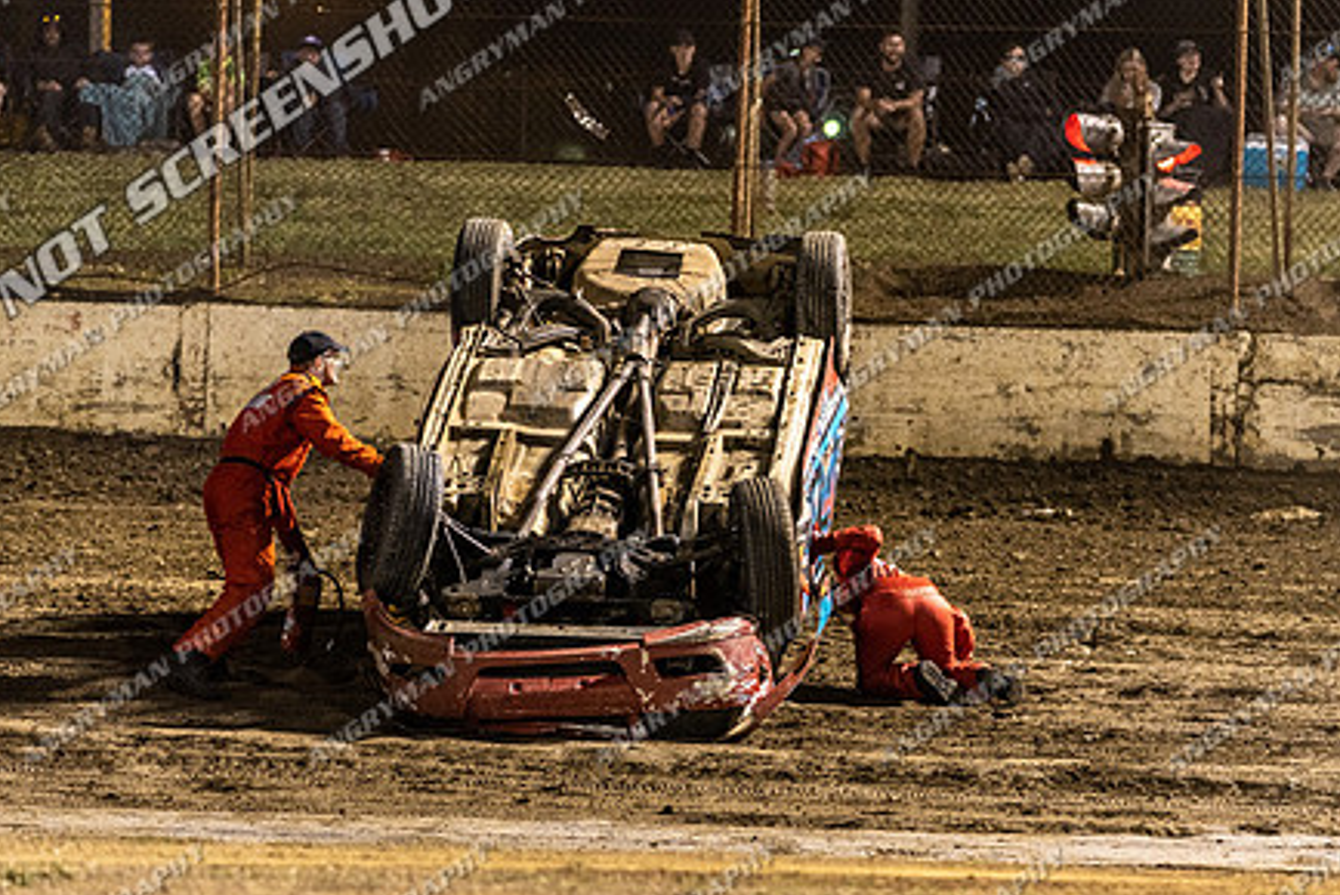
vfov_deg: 8.9
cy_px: 495
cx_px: 682
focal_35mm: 155
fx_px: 5773
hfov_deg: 13.2
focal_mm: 116
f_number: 2.8
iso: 1600
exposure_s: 1/160
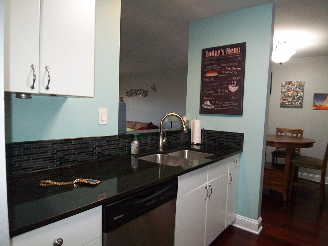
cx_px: 164
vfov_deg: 58.9
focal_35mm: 23
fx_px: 218
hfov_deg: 73.9
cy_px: 123
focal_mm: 3.8
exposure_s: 1/30
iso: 160
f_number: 2.8
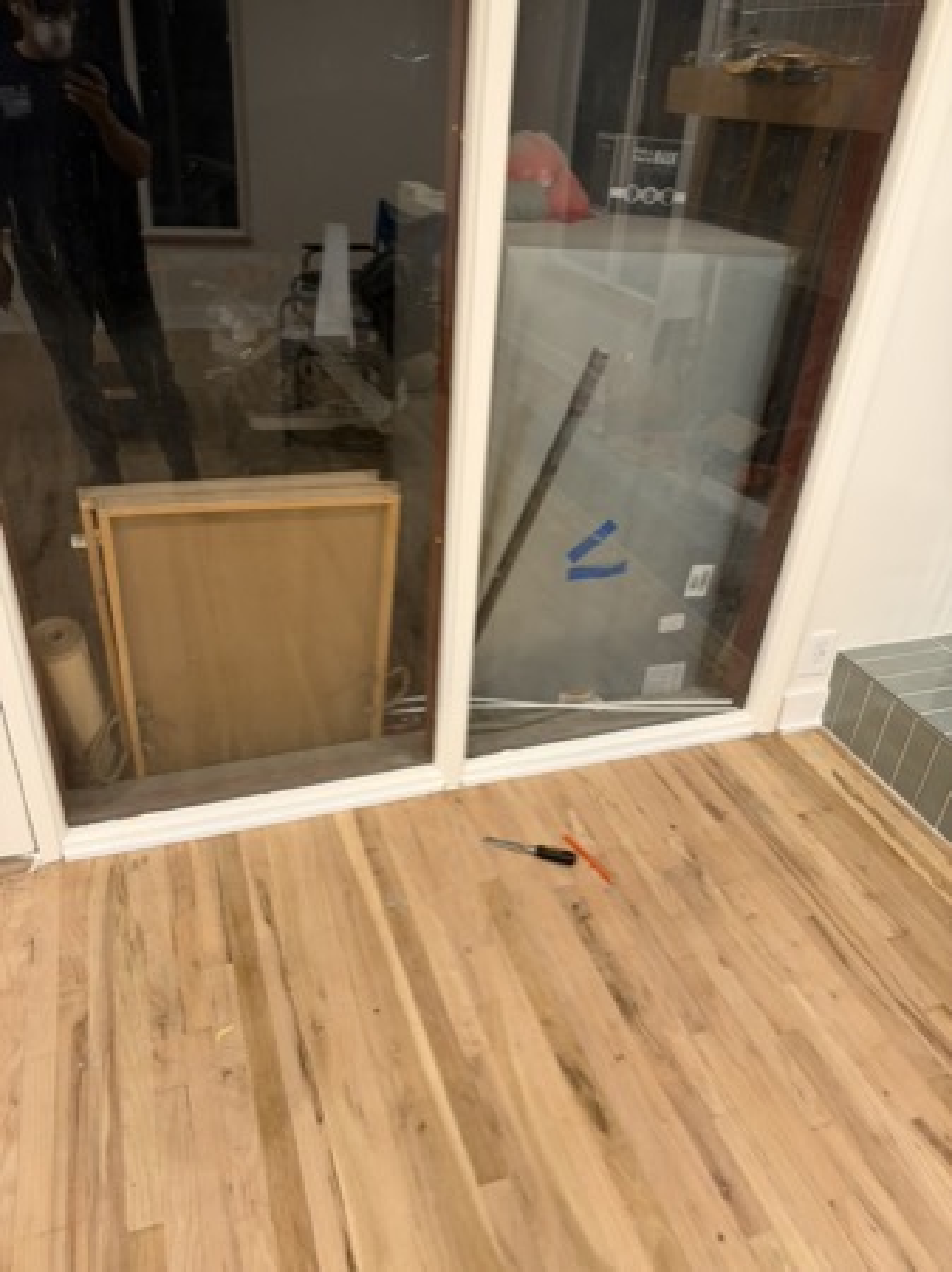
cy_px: 636
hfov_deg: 56.8
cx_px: 476
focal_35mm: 24
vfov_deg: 71.6
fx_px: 881
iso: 400
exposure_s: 1/60
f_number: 1.79
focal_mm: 6.93
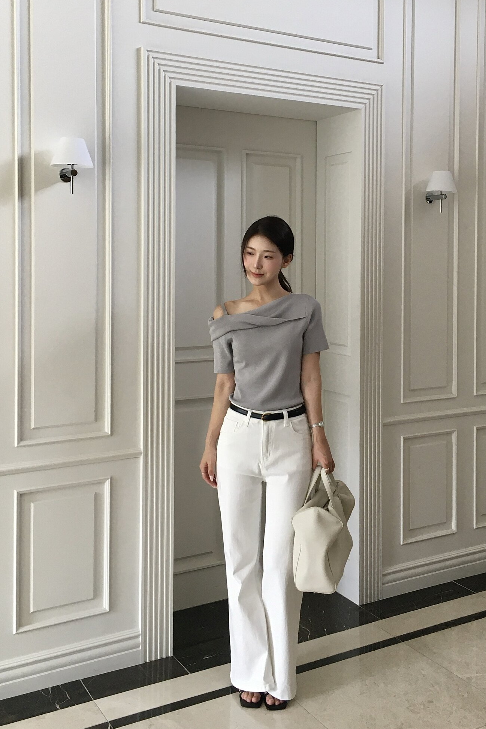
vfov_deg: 60.3
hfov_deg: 42.3
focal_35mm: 31
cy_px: 364
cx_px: 257
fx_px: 628
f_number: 2.2
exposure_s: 1/40
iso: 32
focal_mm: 4.15
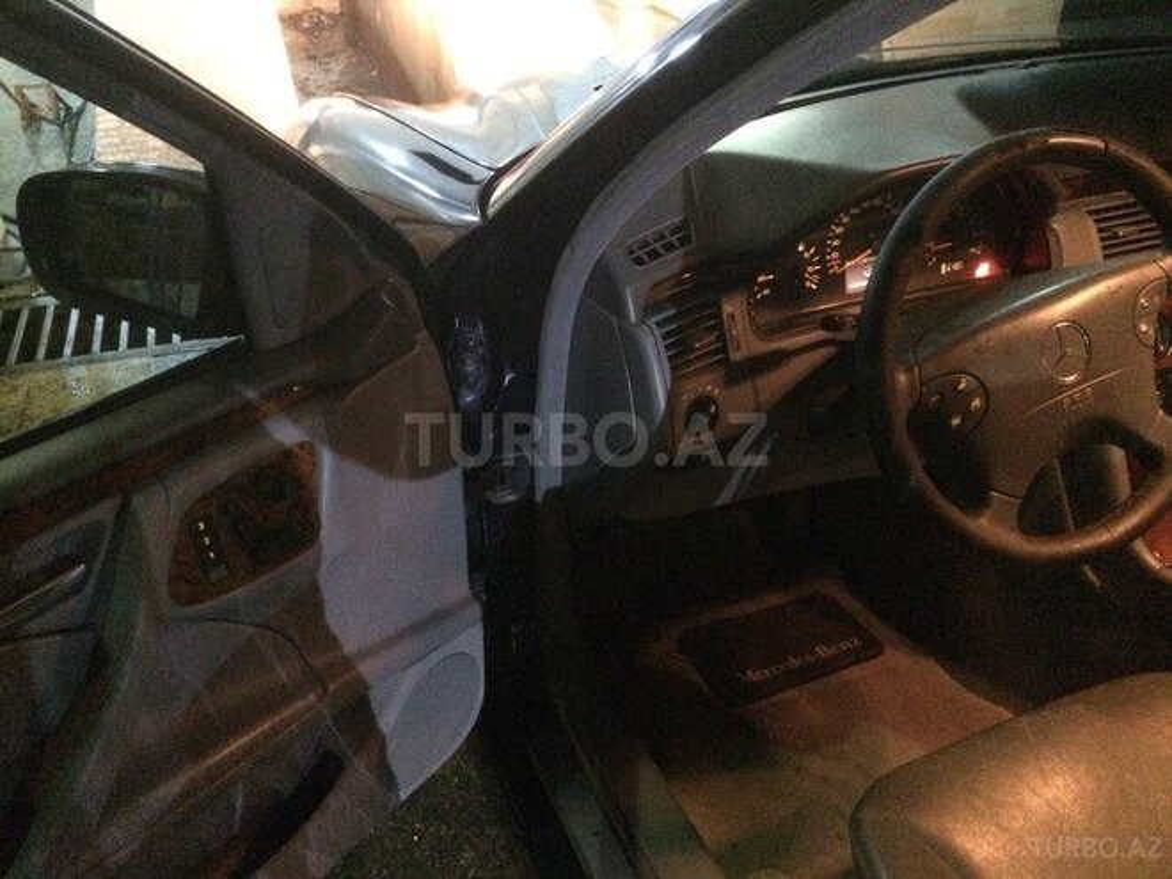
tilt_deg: -34.1
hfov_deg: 61.7
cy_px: 440
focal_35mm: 29
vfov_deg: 48.2
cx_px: 586
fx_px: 982
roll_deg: -0.6
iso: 1000
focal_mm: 4.15
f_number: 2.2
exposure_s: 1/17
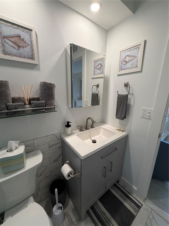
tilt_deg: -14.1
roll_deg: -0.9
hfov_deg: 85.7
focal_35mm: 14
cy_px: 113
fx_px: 91
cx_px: 84
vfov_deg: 102.1
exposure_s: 1/120
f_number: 2.2
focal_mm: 2.22
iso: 160
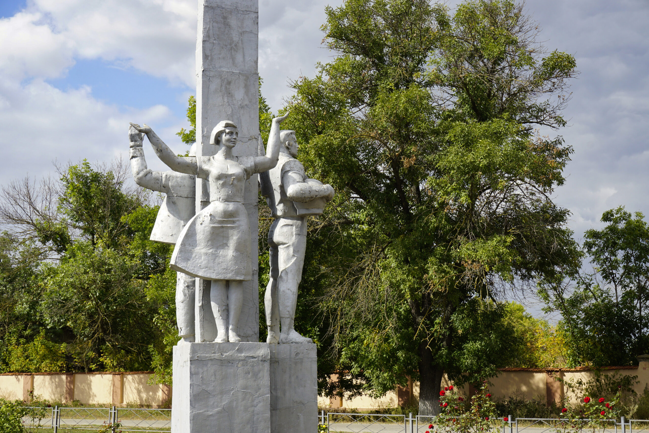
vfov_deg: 23.2
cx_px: 324
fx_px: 1055
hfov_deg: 34.2
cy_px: 216
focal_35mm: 58
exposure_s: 1/125
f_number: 11
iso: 100
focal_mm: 39
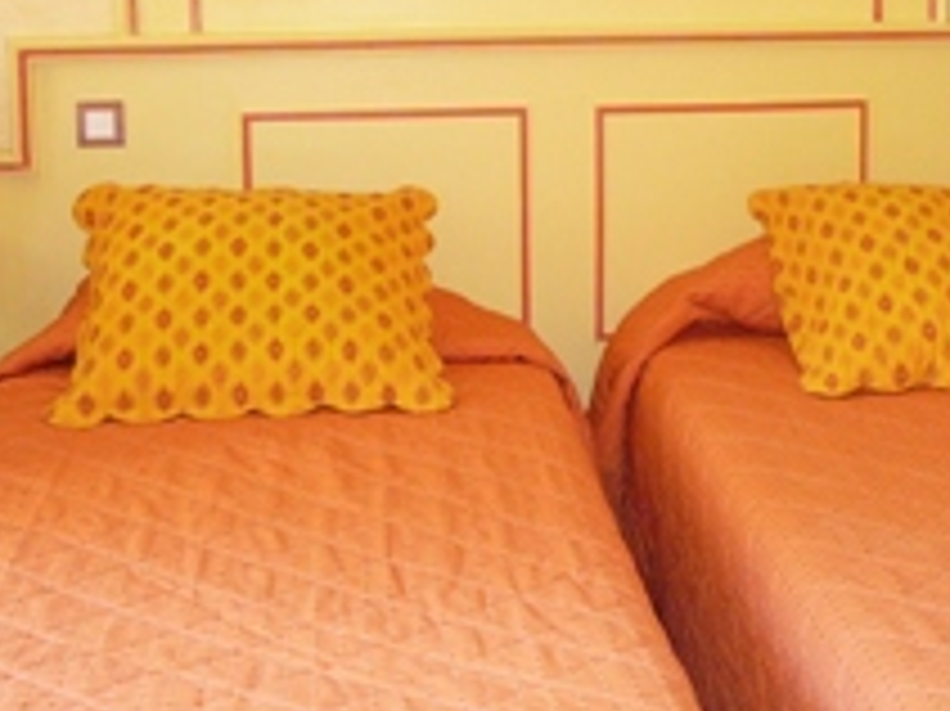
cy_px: 119
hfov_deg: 28.3
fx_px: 1865
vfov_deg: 21.3
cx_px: 660
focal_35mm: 68
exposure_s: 1/30
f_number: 2.8
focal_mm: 5.2
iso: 200
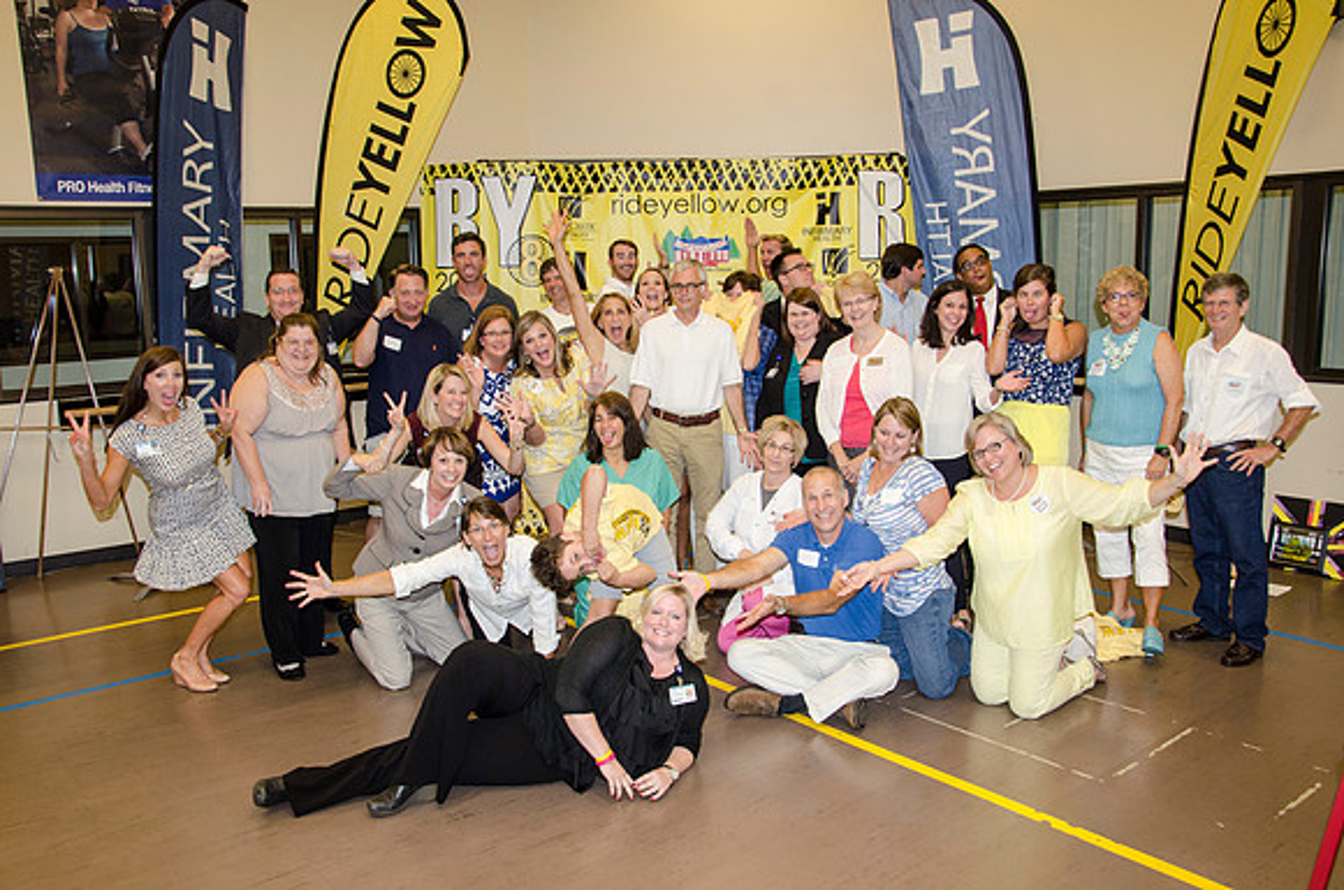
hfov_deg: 67.5
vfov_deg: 47.7
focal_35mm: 27
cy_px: 445
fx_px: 1006
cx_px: 672
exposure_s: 1/60
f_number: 5.6
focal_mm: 18
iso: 400
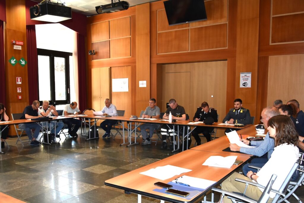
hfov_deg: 67.4
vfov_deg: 47.9
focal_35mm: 27
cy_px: 102
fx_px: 228
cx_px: 152
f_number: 4.5
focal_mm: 18
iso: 800
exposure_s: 1/80
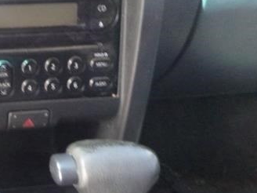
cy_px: 50
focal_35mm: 61
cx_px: -3
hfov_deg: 29.5
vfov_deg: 23.8
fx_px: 453
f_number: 3.9
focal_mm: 4.5
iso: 800
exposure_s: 1/60
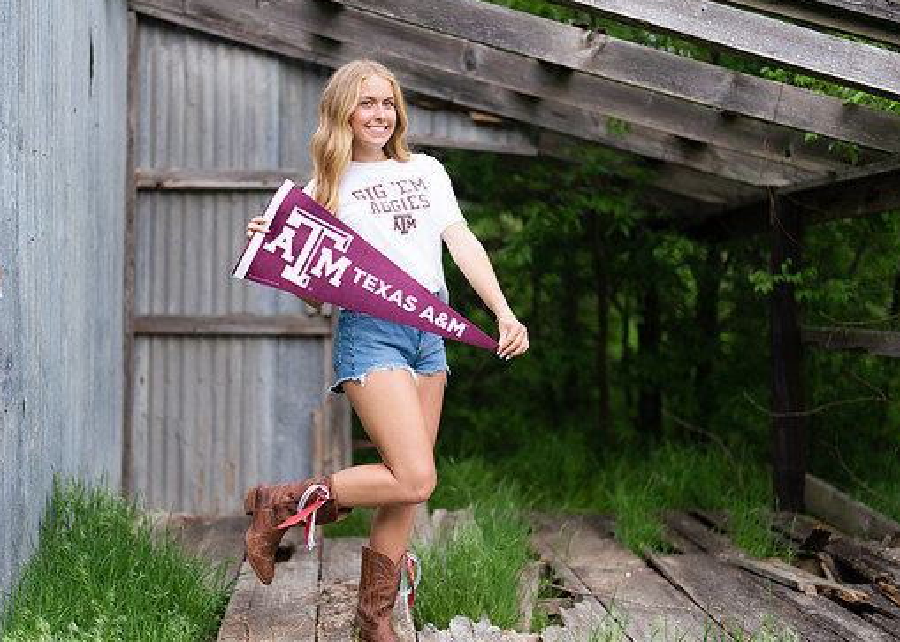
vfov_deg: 23.6
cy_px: 357
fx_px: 1533
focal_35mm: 60
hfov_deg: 32.7
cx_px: 393
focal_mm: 50
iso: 125
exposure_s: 1/640
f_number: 1.2
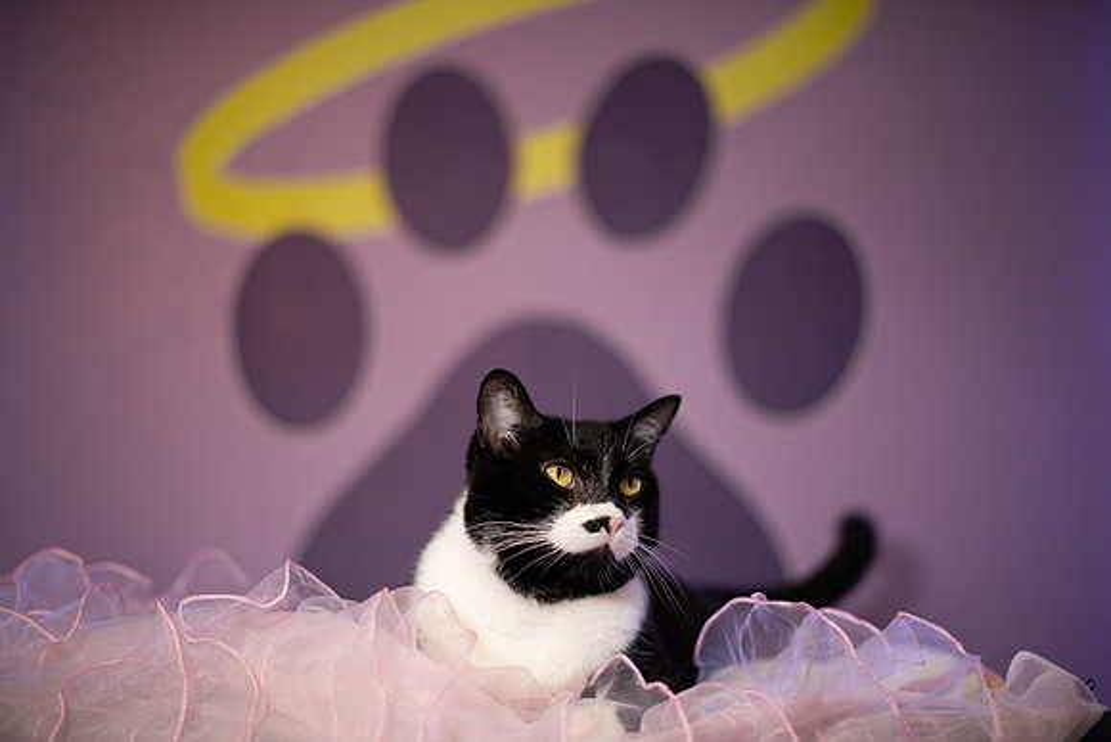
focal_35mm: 50
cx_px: 556
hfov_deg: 39.6
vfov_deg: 27.0
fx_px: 1543
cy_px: 371
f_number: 1.4
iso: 320
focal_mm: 50
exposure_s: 1/250
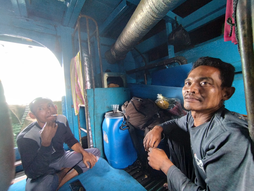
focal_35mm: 16
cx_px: 127
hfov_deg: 94.5
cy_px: 96
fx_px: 117
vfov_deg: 78.1
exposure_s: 1/25
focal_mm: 1.65
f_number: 2.2
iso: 360
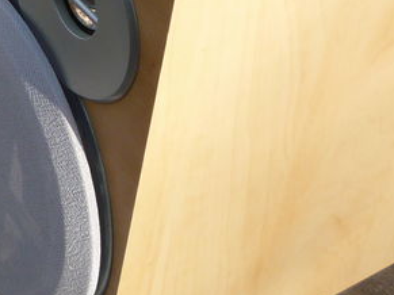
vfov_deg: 13.5
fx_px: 1172
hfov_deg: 18.1
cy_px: -156
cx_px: -89
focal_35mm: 103
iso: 100
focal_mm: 5.2
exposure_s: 1/200
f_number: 4
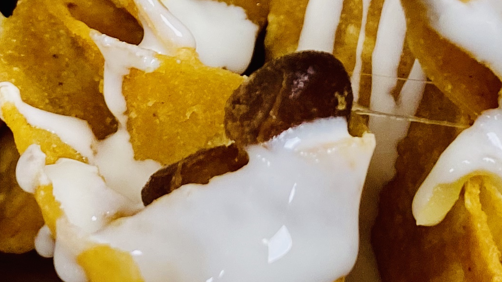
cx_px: 213
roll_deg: -3.4
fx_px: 1451
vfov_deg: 10.9
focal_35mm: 109
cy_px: -49
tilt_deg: -43.1
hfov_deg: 19.6
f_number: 1.8
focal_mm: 4.25
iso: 80
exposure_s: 1/60
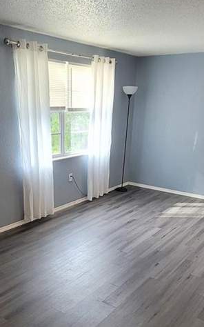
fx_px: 276
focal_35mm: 31
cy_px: 238
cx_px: 88
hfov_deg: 40.5
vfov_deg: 58.6
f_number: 2.2
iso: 200
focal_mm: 2.2
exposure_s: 1/60
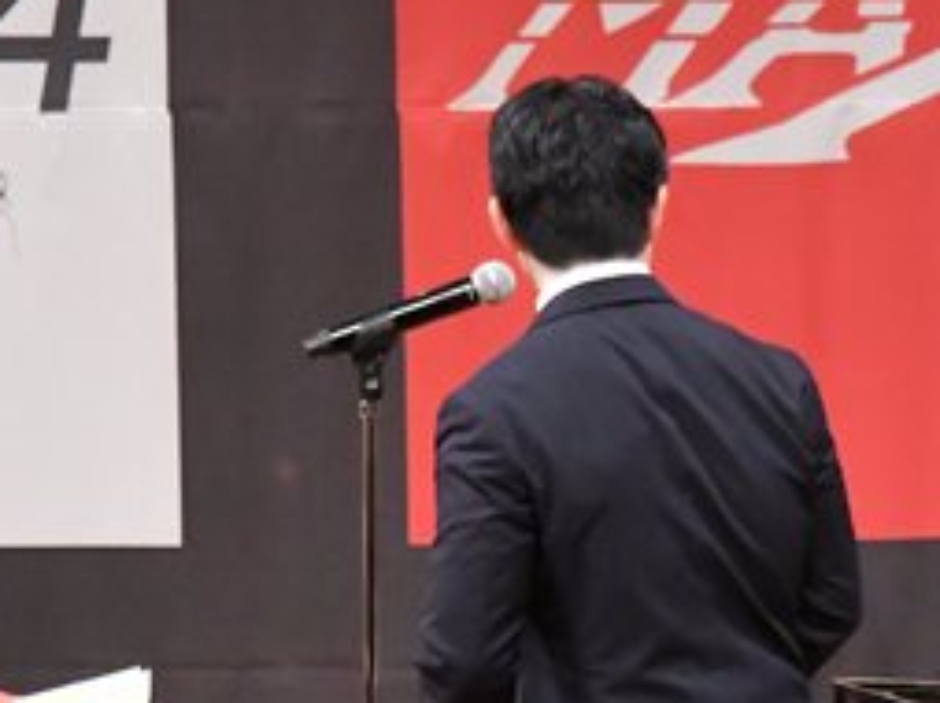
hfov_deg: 2.8
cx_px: 450
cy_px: 910
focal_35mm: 705
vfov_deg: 2.1
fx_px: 19126
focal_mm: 160
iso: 10000
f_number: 5.6
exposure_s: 1/400
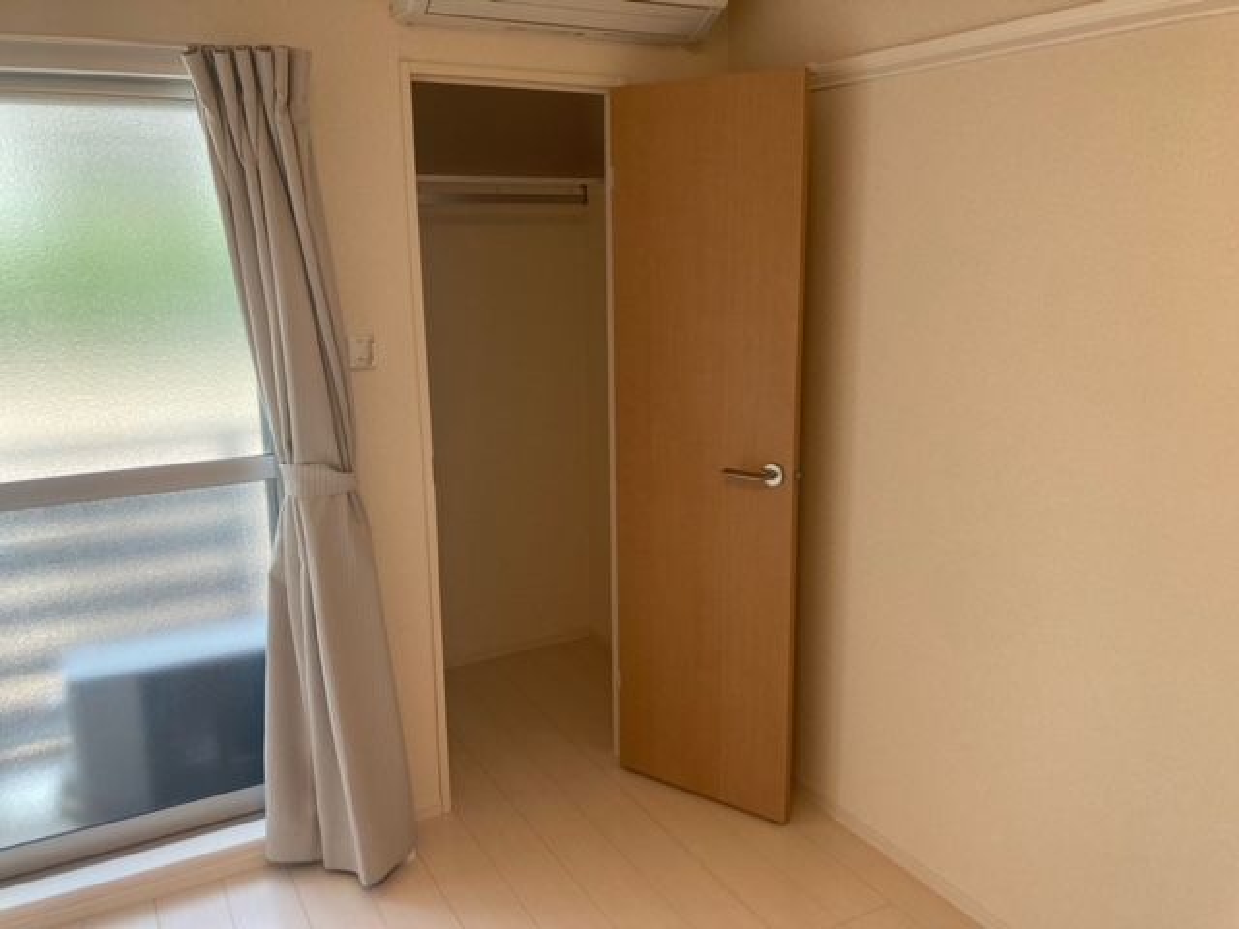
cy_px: 464
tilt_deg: -13.1
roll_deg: -0.2
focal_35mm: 28
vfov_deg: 49.7
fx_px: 1002
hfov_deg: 63.4
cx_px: 620
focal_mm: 3.99
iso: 80
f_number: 1.8
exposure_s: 1/112
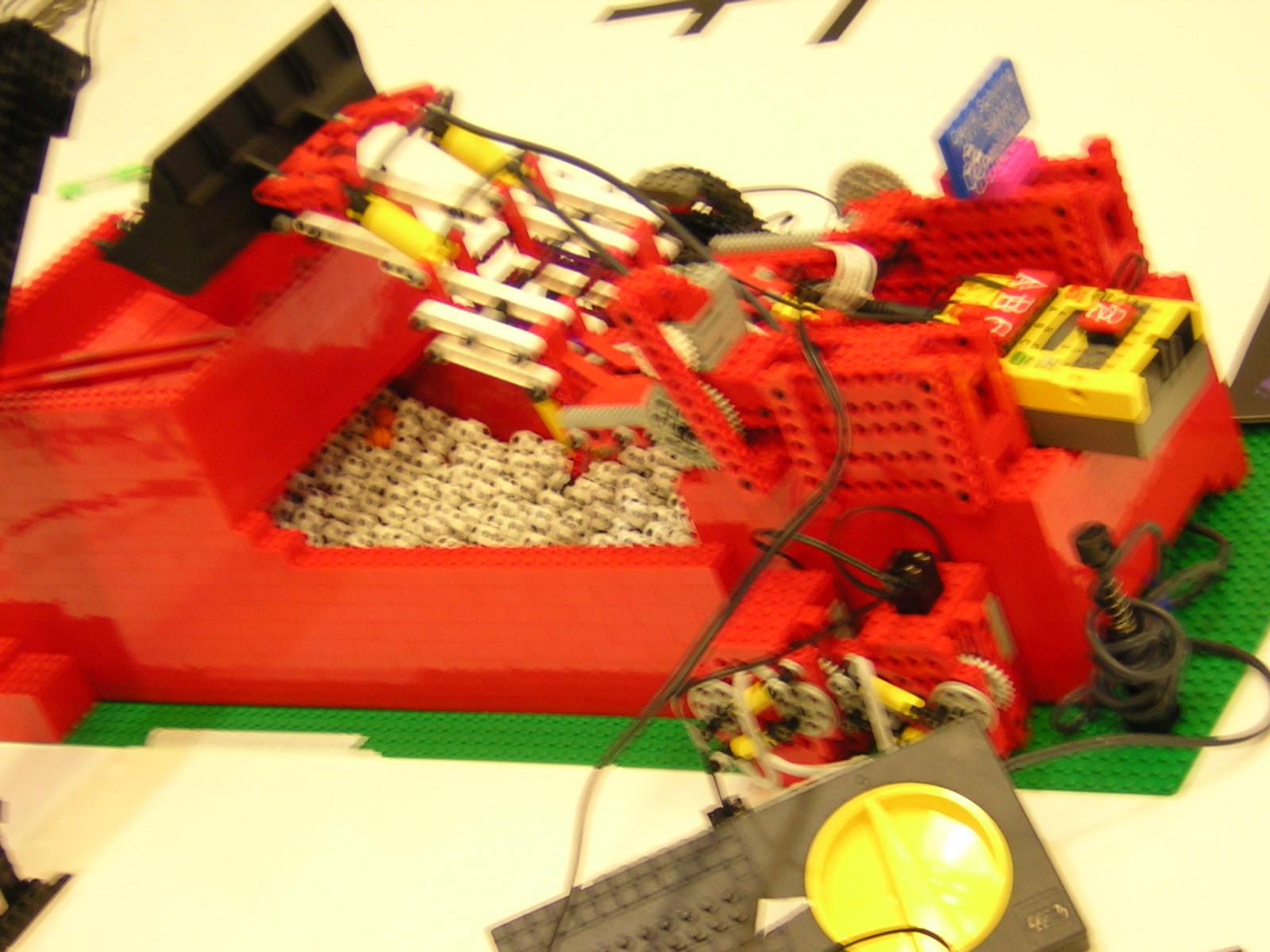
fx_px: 3119
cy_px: 476
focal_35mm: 85
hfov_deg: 23.0
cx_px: 635
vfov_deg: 17.4
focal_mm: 11.1
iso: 146
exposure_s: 1/3.8
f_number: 4.1
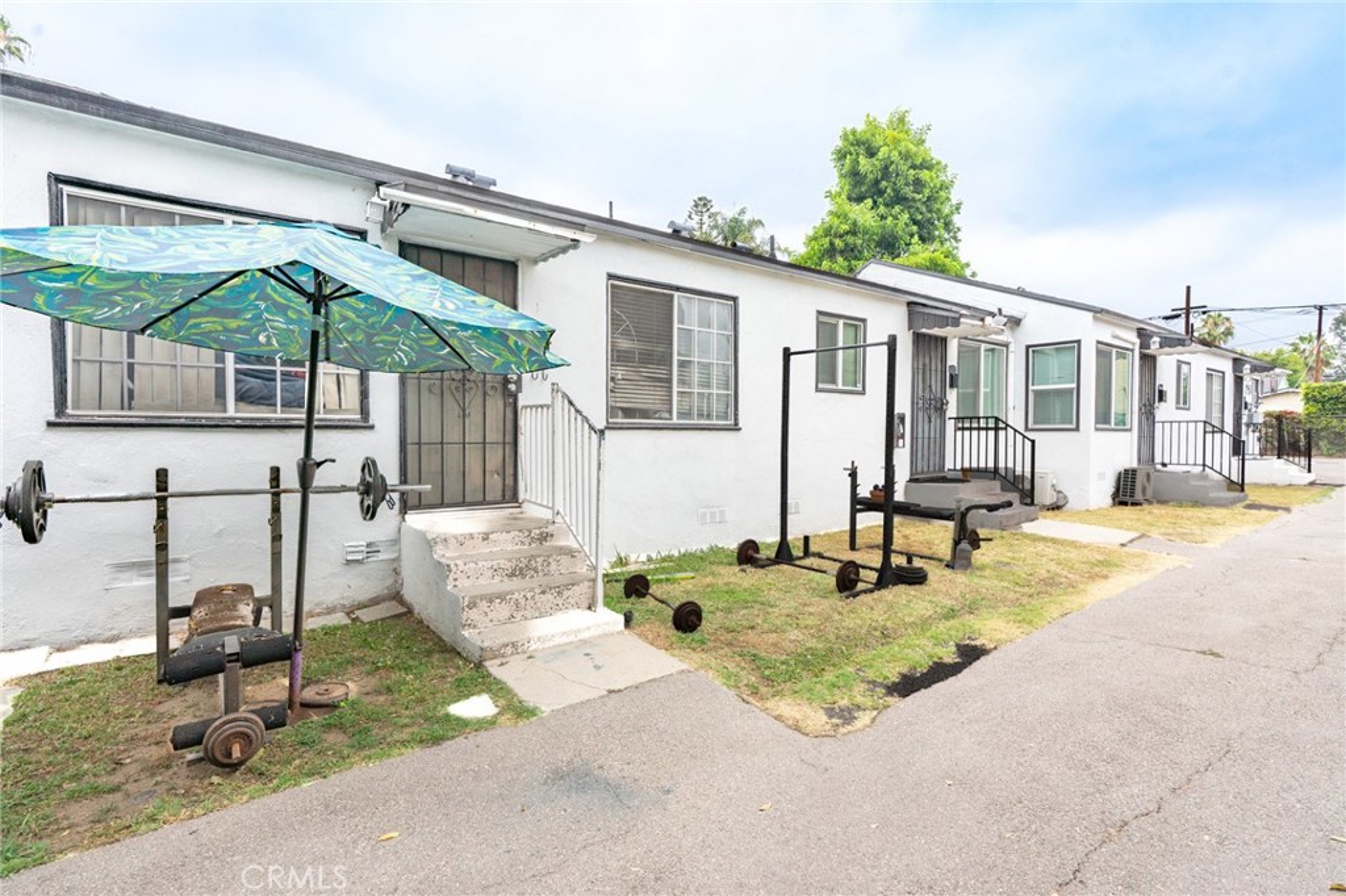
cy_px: 448
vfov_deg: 73.7
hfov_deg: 96.8
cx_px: 673
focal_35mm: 16
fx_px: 598
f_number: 8
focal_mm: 16
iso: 125
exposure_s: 1/250
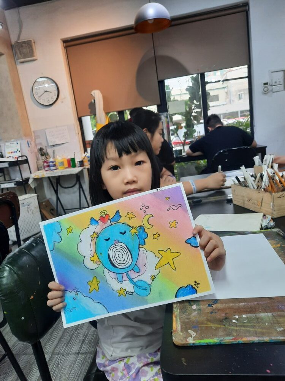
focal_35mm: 25
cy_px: 190
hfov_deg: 54.9
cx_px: 142
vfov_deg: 69.4
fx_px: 274
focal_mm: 4.6
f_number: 2
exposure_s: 1/50
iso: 80
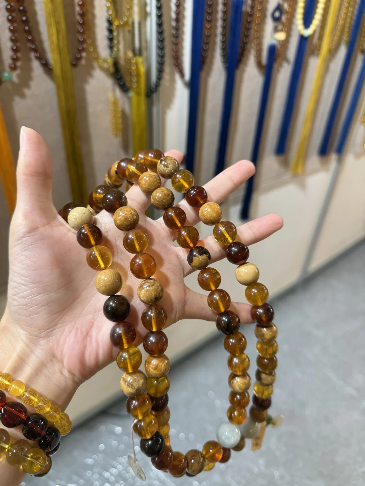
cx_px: 182
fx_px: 337
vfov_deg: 71.6
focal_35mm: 24
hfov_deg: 56.8
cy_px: 243
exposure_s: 1/100
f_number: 1.78
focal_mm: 6.76
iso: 64
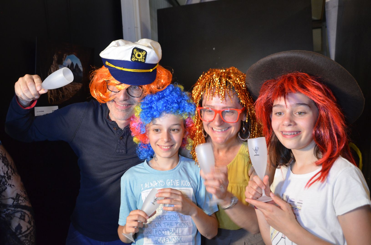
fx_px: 339
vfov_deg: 39.8
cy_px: 122
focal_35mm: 33
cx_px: 186
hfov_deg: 57.3
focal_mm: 22
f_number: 3.8
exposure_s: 1/25
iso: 1600
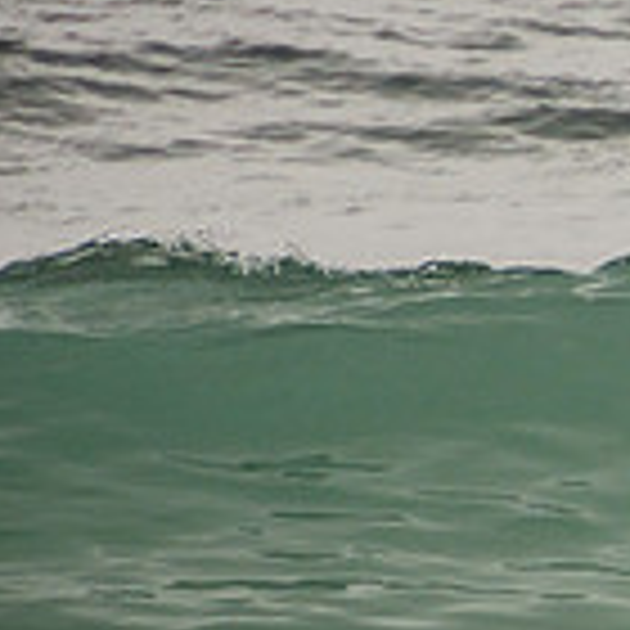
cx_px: 1220
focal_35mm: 2116
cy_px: 475
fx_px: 43570
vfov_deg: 0.8
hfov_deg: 0.8
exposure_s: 1/1250
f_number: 5.6
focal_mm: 400
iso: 320
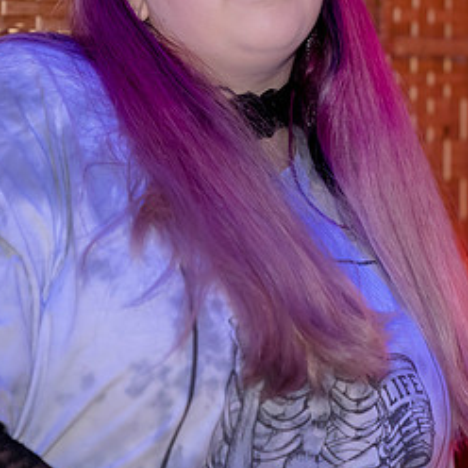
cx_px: 204
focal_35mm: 139
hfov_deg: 12.6
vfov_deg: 12.5
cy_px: 152
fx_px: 2126
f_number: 2.8
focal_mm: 70
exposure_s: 1/160
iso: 3200
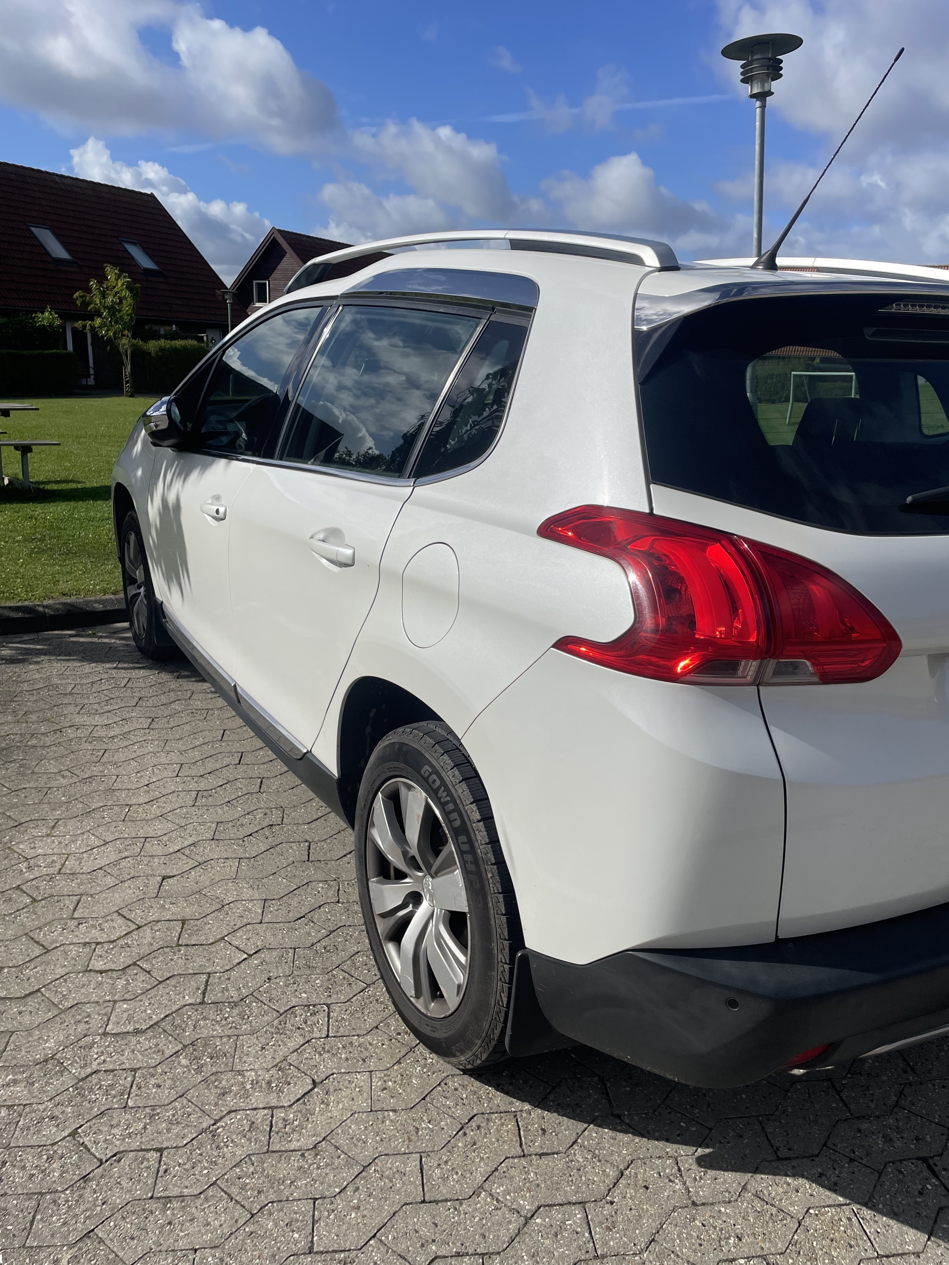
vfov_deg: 67.3
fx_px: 950
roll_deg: -1.0
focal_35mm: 26
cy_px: 632
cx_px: 474
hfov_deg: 53.1
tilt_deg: -15.5
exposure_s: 1/8403
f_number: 1.6
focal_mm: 4.2
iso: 32
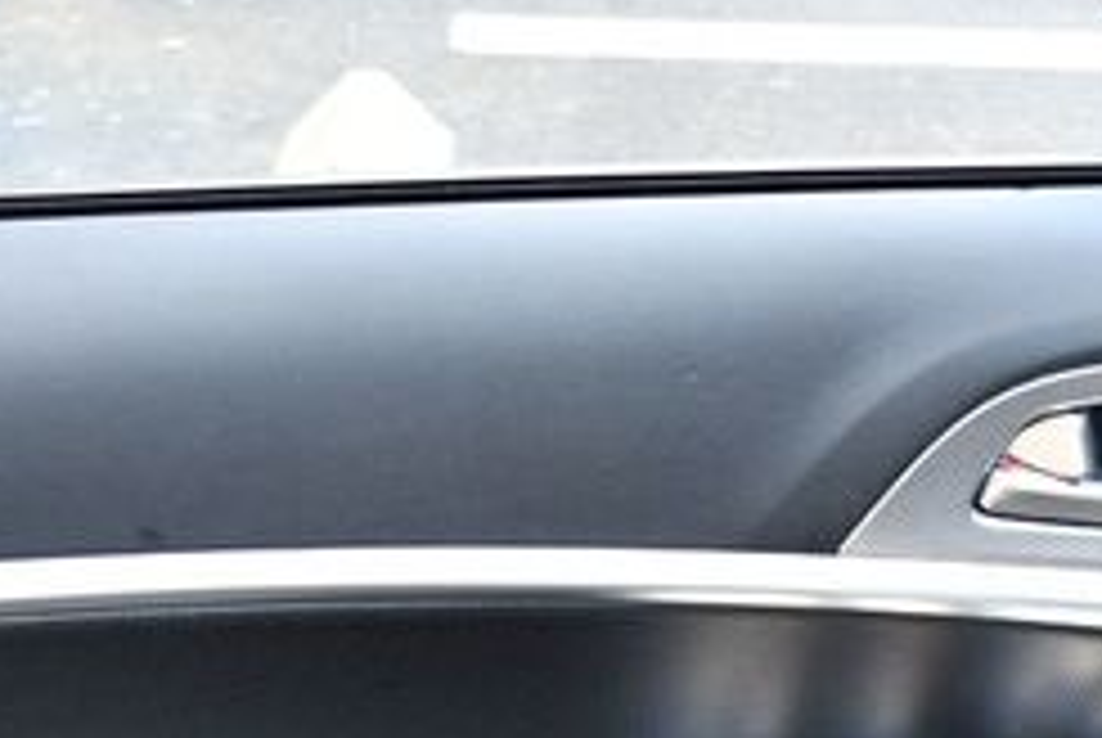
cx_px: 553
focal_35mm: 94
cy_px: 914
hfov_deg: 21.7
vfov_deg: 14.1
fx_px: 2881
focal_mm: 18
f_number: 3.5
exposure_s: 1/250
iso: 800
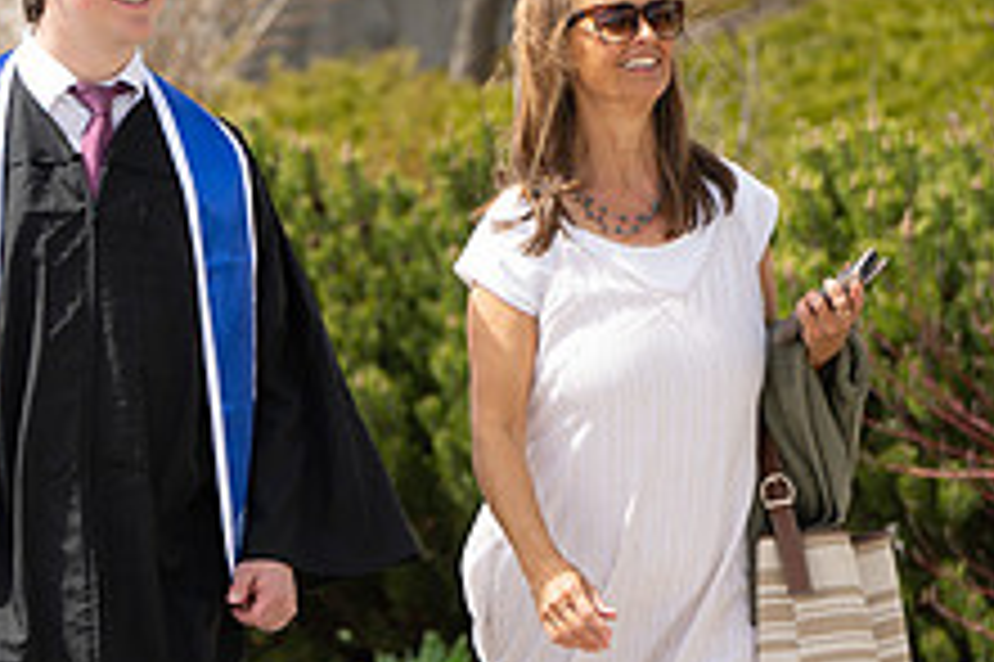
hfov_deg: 5.6
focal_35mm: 365
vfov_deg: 3.8
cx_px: 180
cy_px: 308
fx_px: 10070
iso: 100
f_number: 4
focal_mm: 110
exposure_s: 1/400
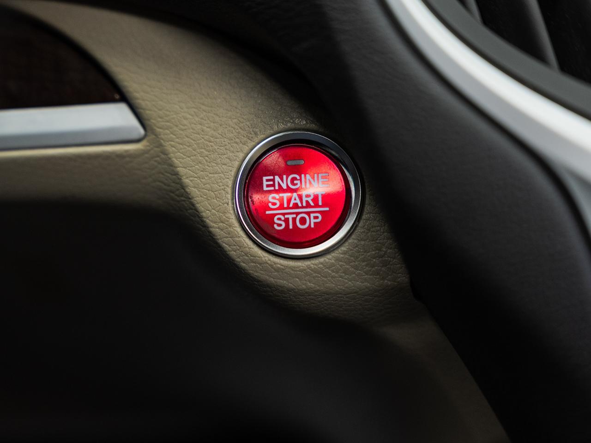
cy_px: 222
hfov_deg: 27.1
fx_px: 1226
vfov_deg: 20.5
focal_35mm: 72
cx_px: 296
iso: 640
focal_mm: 66.4
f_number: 3.5
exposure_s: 1/50
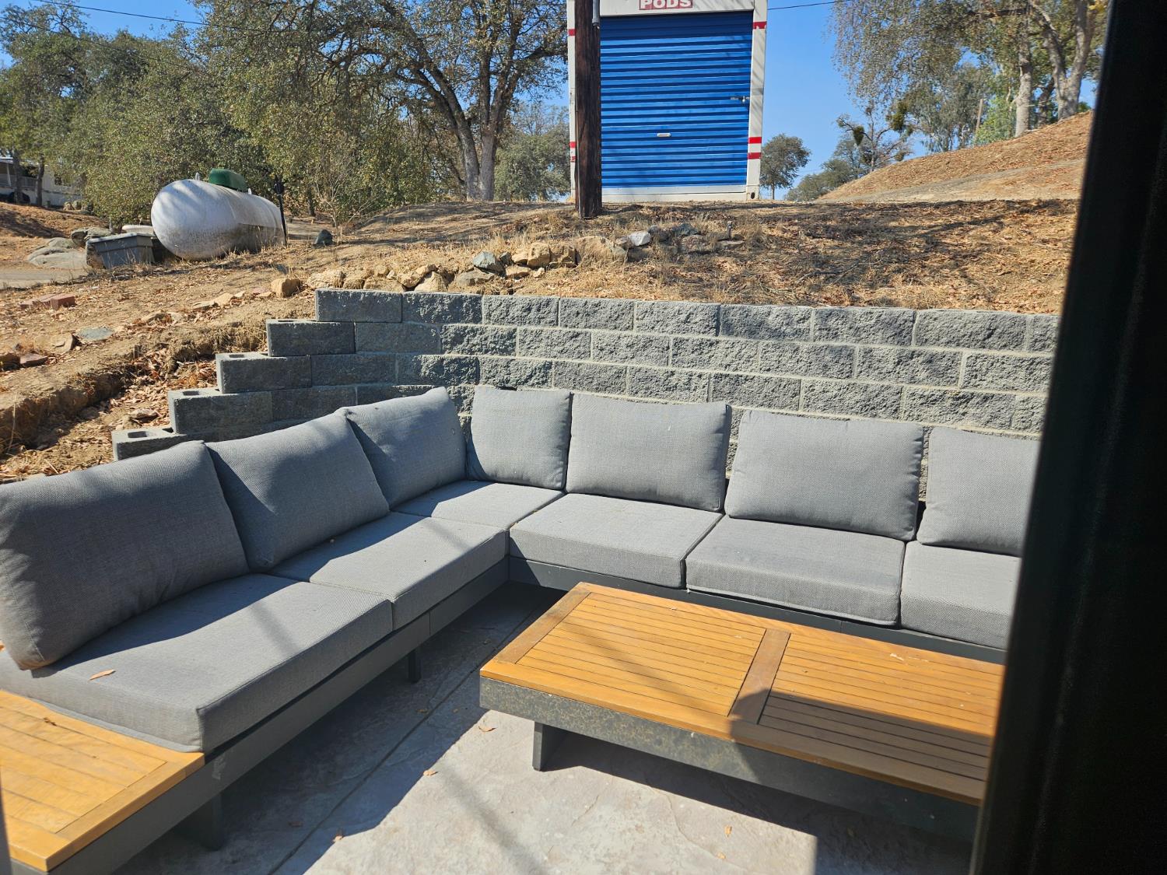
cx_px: 584
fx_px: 775
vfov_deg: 58.9
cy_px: 438
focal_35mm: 23
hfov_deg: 73.9
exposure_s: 1/1636
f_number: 1.8
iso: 25
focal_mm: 5.4
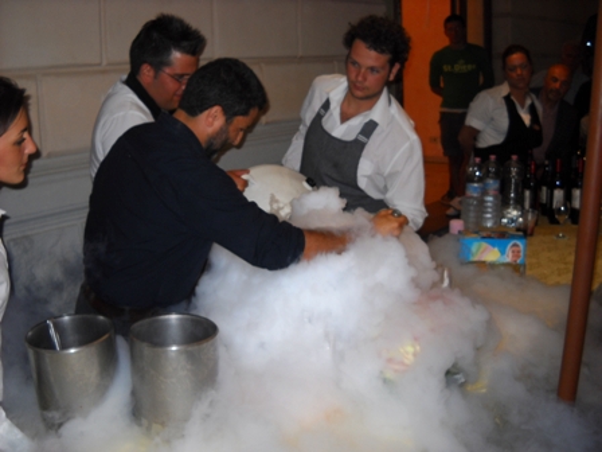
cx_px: 301
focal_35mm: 41
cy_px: 226
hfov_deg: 45.8
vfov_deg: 35.1
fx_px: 713
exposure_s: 1/30
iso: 64
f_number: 3.1
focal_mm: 6.72
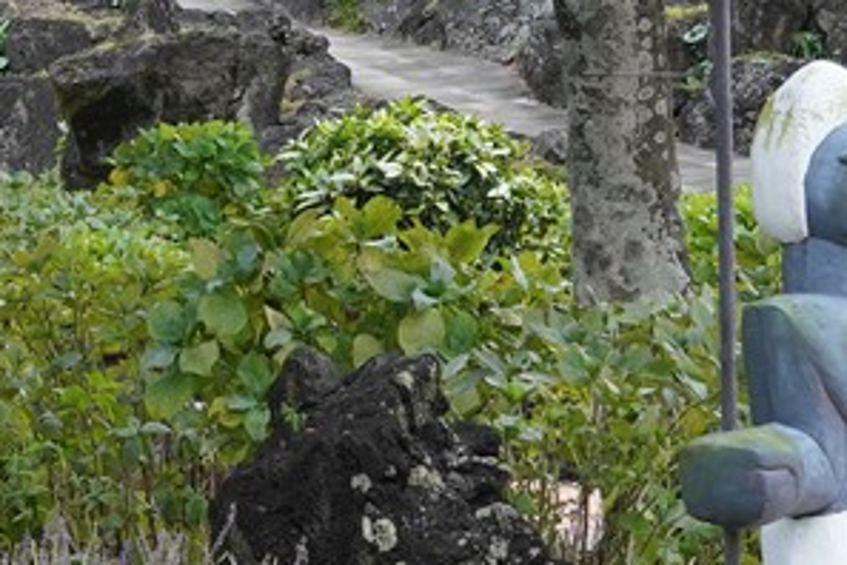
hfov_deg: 8.7
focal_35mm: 236
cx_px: 51
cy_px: -37
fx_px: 5552
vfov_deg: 5.8
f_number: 9
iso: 800
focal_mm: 35
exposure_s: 1/100
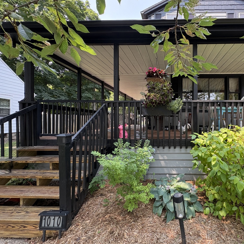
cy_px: 119
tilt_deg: +0.2
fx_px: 136
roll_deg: +0.4
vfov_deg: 84.0
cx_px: 167
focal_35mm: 17
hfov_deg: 80.5
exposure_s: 1/150
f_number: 2.2
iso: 64
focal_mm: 2.22
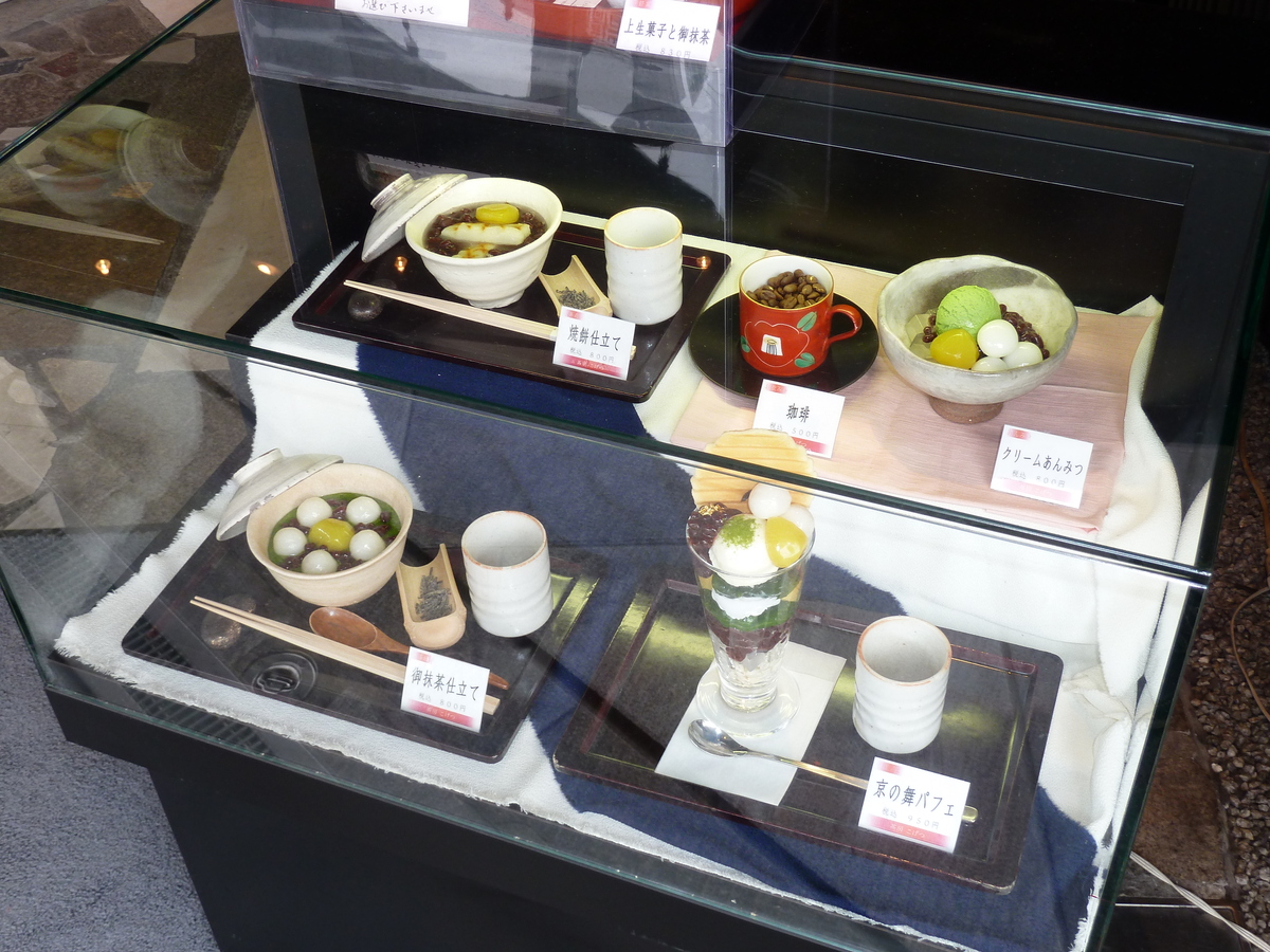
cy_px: 476
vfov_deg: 34.3
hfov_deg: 44.8
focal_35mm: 42
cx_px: 635
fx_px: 1541
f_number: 3.7
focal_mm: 6.9
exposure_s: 1/30
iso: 100
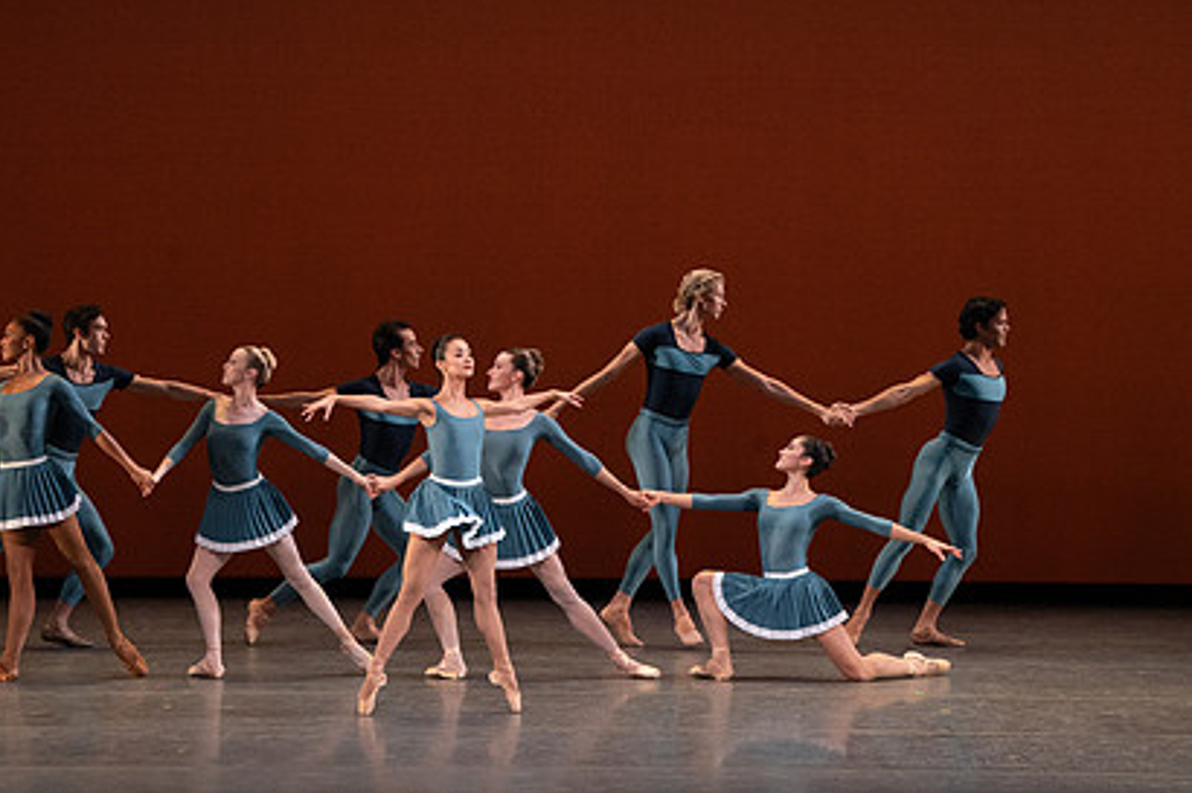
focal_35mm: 262
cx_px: 352
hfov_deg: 7.9
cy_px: 234
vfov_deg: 5.2
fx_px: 8671
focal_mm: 185
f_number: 9
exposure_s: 1/400
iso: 5000
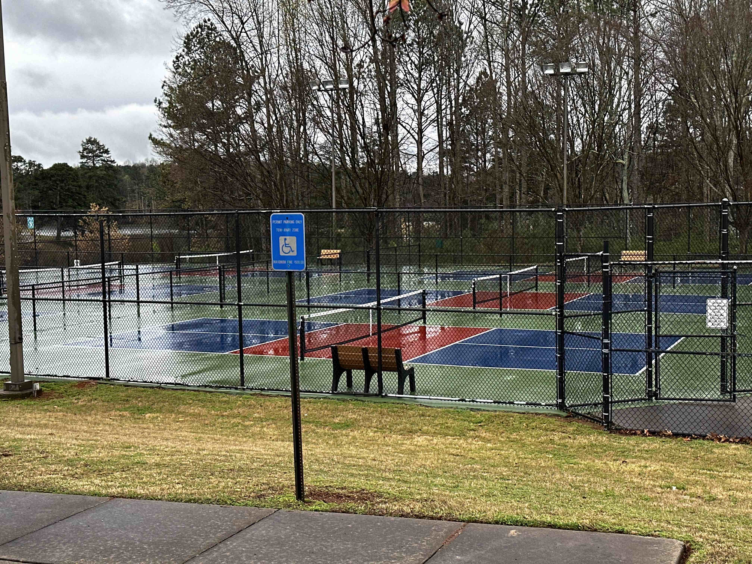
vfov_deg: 30.3
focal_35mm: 48
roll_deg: +0.8
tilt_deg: -6.3
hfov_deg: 39.7
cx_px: 376
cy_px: 282
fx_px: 1043
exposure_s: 1/384
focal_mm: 6.86
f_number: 1.78
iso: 64
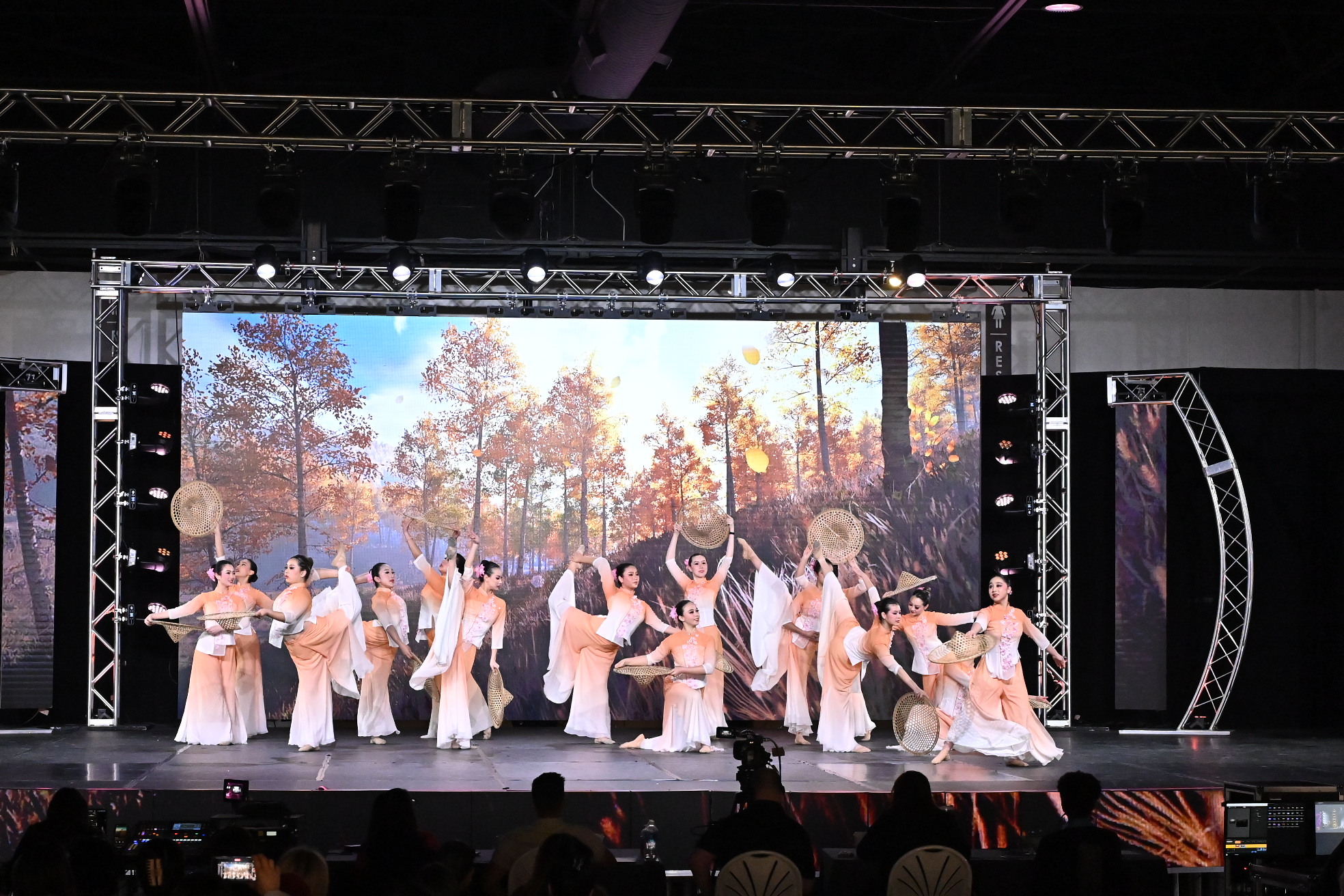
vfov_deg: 17.5
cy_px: 448
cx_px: 672
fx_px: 2912
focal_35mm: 78
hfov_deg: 26.0
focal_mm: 52
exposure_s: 1/800
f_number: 5.6
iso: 5000
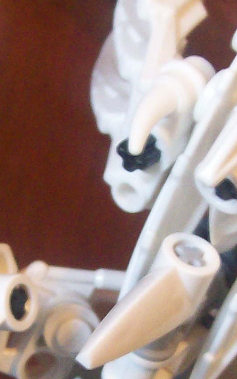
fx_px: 1425
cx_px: 46
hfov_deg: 9.5
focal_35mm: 138
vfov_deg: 15.1
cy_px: 254
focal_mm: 6
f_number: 2.7
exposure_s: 1/8.1
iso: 160
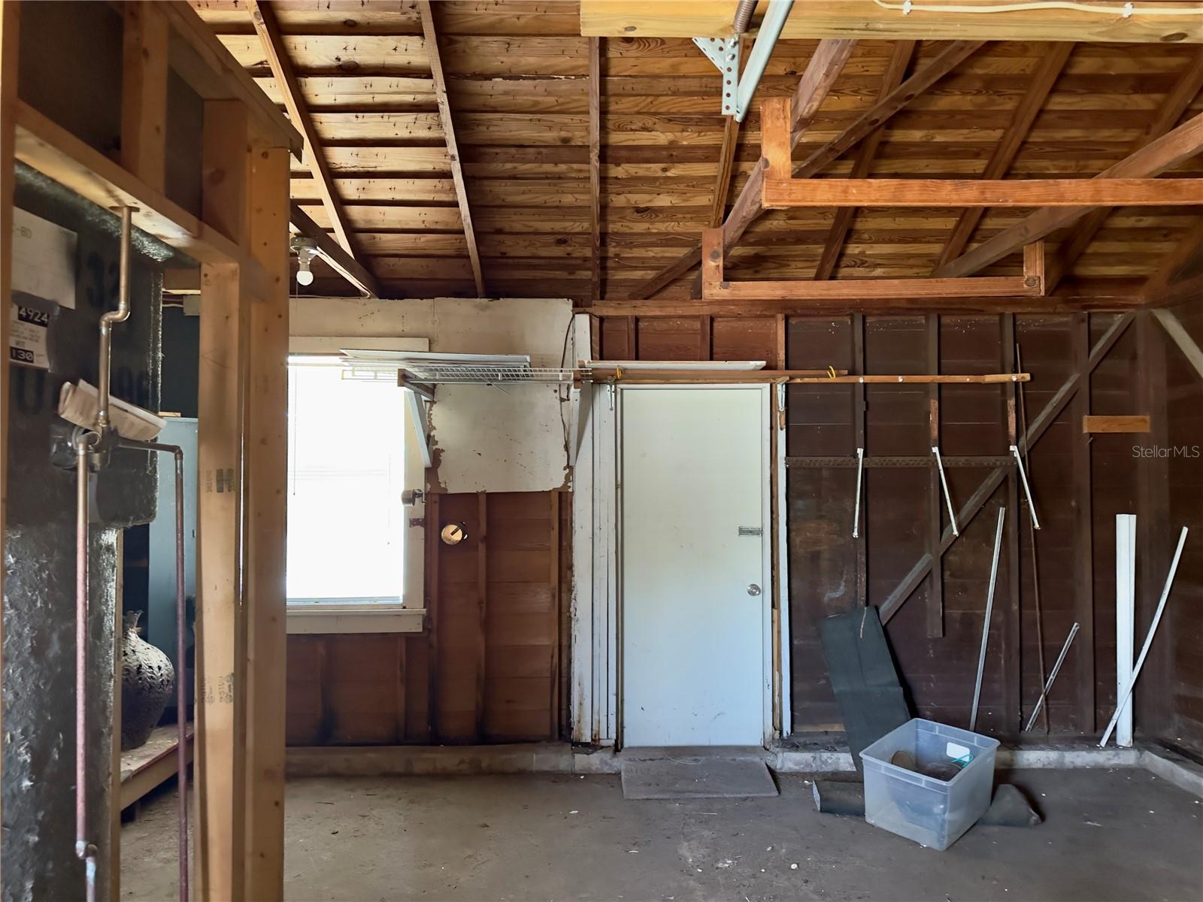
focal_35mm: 24
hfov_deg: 71.6
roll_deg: -0.6
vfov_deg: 56.8
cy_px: 451
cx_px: 602
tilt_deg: +2.6
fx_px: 834
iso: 1000
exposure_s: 1/40
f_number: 1.78
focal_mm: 6.86
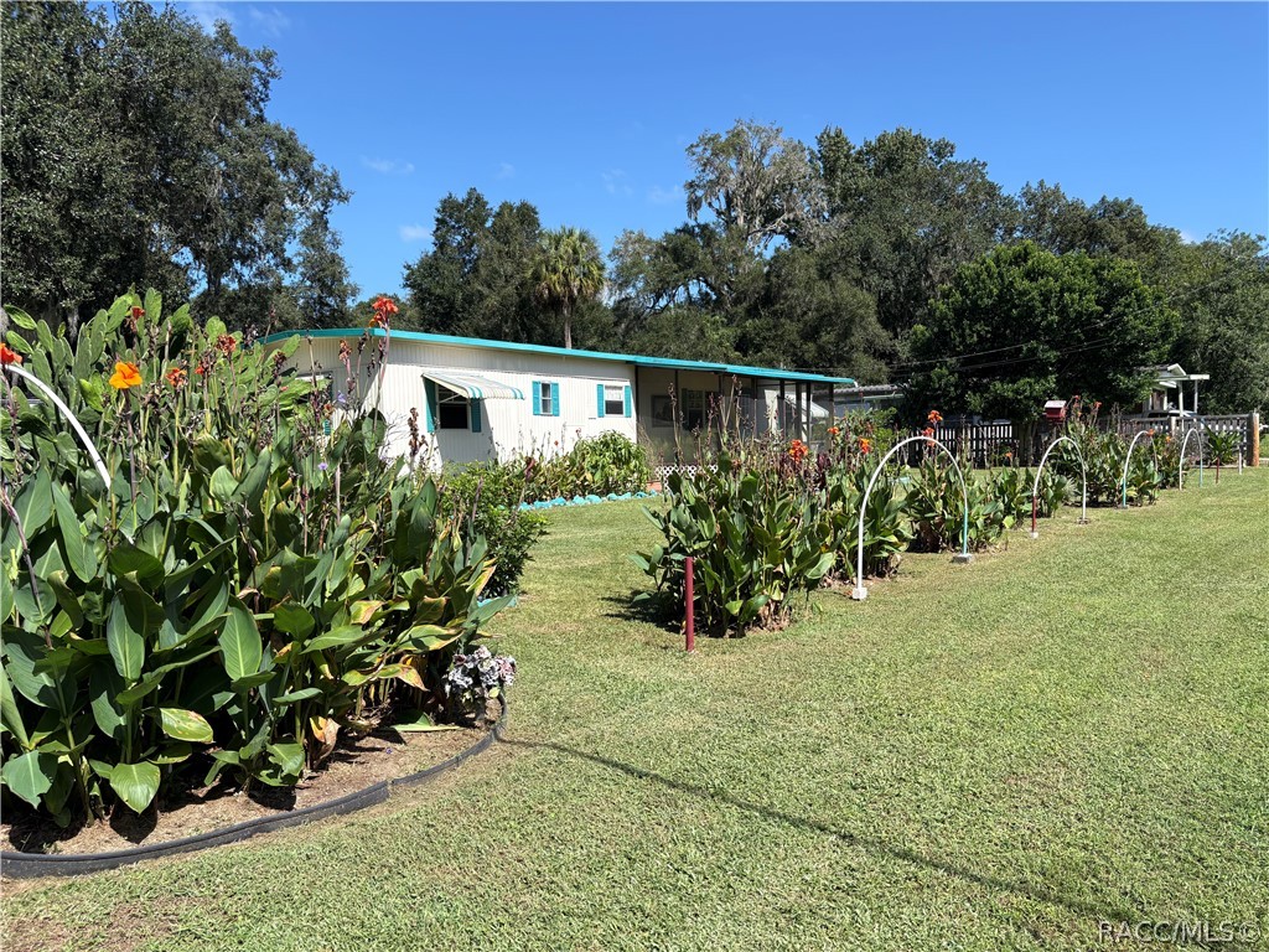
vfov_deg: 53.1
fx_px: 953
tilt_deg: -6.9
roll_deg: +3.2
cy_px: 476
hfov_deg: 67.3
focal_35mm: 26
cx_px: 634
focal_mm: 5.96
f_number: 1.6
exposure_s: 1/2283
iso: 50
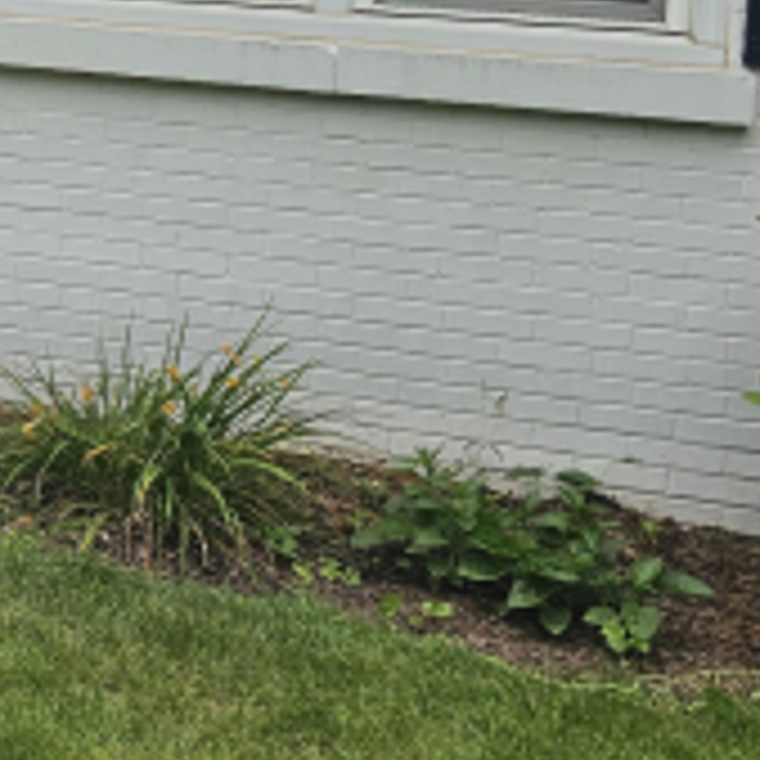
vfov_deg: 20.6
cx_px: -560
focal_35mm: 80
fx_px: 1987
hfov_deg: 17.9
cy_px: -85
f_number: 1.7
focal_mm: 6.3
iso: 40
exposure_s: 1/2000
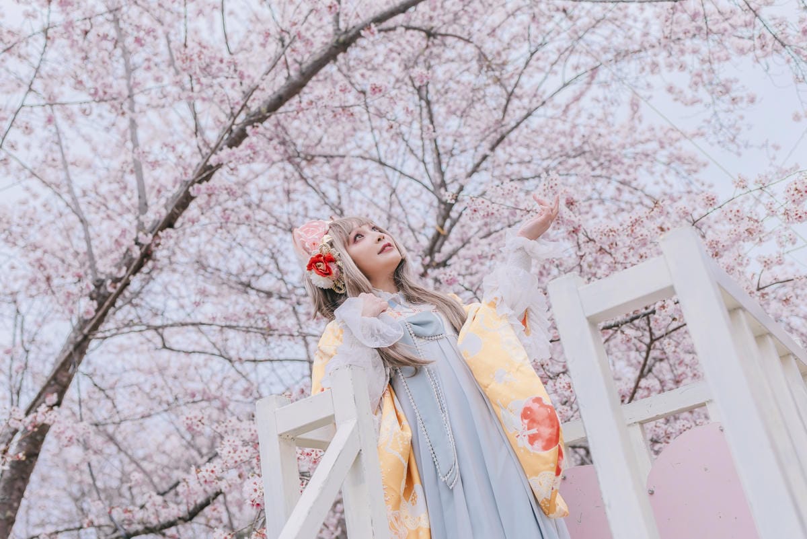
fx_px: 785
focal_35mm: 35
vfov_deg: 37.9
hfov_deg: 54.4
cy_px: 270
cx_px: 404
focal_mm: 35
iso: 100
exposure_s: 1/800
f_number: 3.2
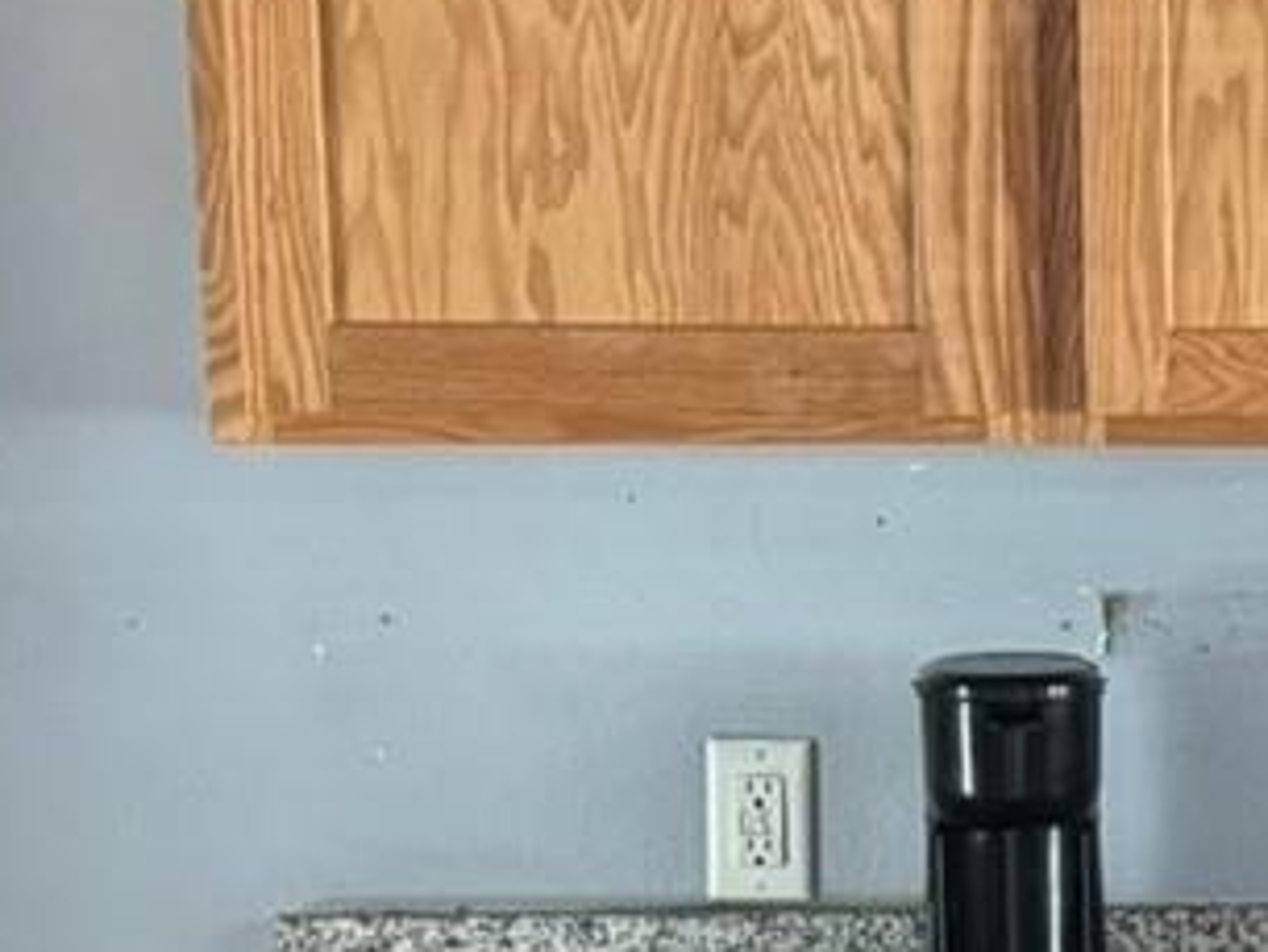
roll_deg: -0.2
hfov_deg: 15.0
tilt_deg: -9.0
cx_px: 1609
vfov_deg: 11.6
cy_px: 969
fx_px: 4617
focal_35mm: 126
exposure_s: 1/60
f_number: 1.78
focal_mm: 6.76
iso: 640
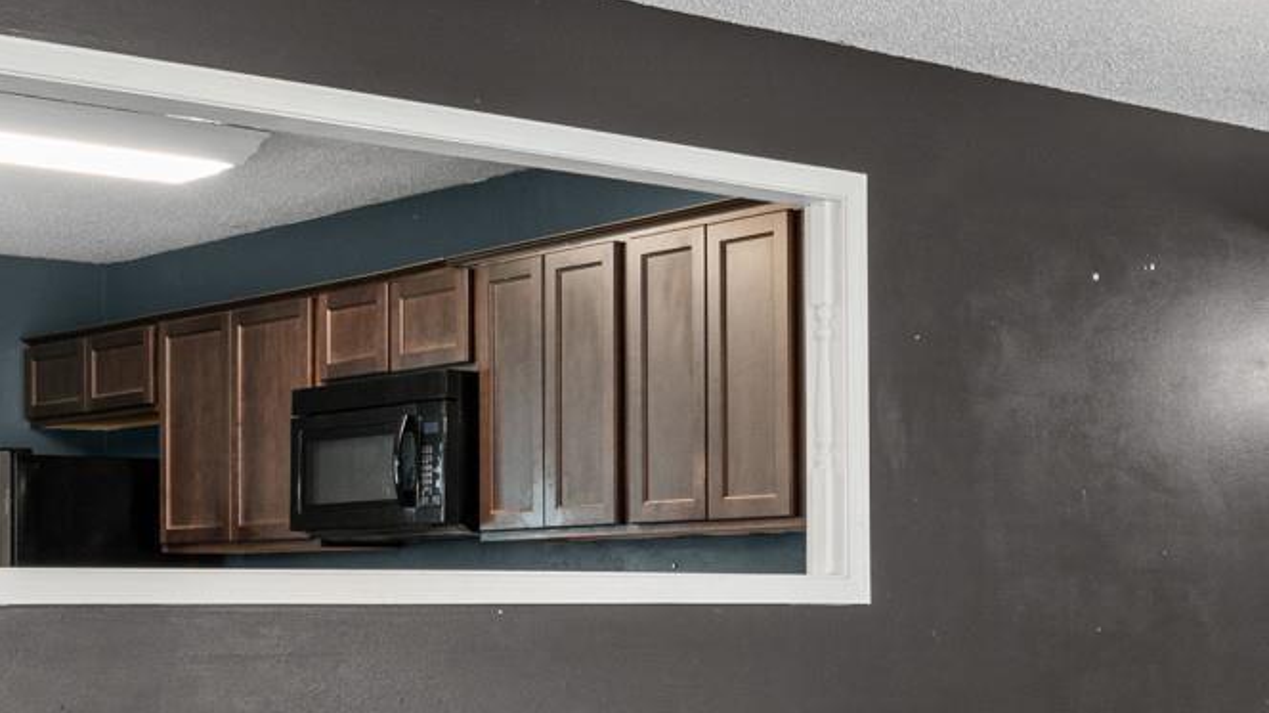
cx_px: 570
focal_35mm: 71
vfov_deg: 16.8
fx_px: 2388
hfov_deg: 29.7
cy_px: 638
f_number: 9
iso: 250
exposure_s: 3.2
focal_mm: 12
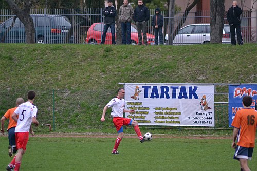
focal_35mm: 450
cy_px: 86
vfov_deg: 3.1
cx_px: 128
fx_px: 3211
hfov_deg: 4.6
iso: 2500
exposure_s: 1/500
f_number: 5.6
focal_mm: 300
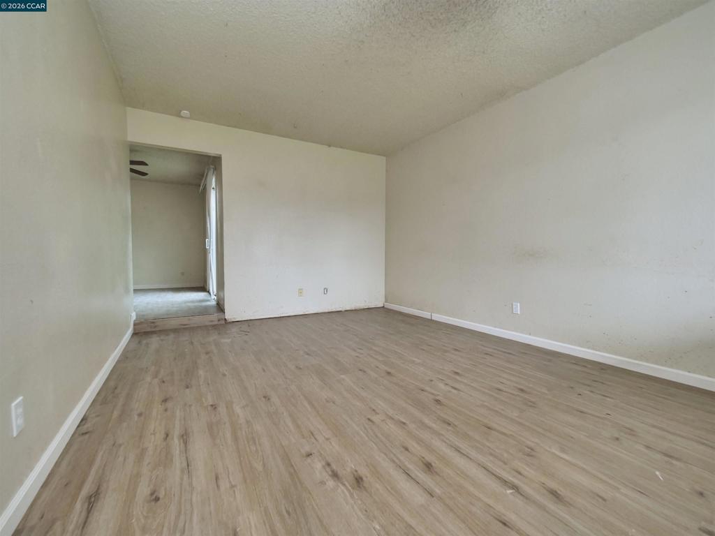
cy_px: 268
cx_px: 358
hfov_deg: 102.1
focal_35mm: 14
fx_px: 289
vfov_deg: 85.7
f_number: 4
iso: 800
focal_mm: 7
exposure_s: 1/160
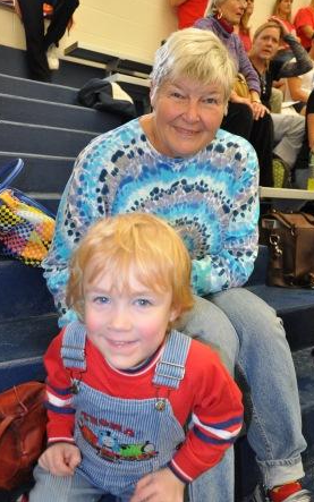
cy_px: 249
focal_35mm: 34
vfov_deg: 56.7
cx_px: 162
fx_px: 465
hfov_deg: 37.3
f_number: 3.8
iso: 800
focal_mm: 22
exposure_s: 1/60
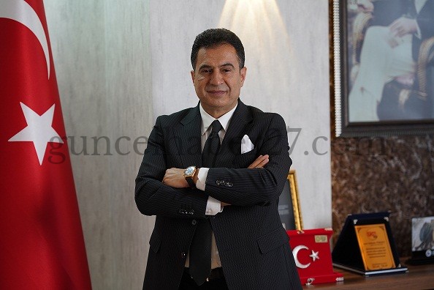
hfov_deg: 23.9
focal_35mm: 85
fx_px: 1025
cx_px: 217
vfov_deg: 16.1
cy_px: 145
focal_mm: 85
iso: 250
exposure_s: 1/125
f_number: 2
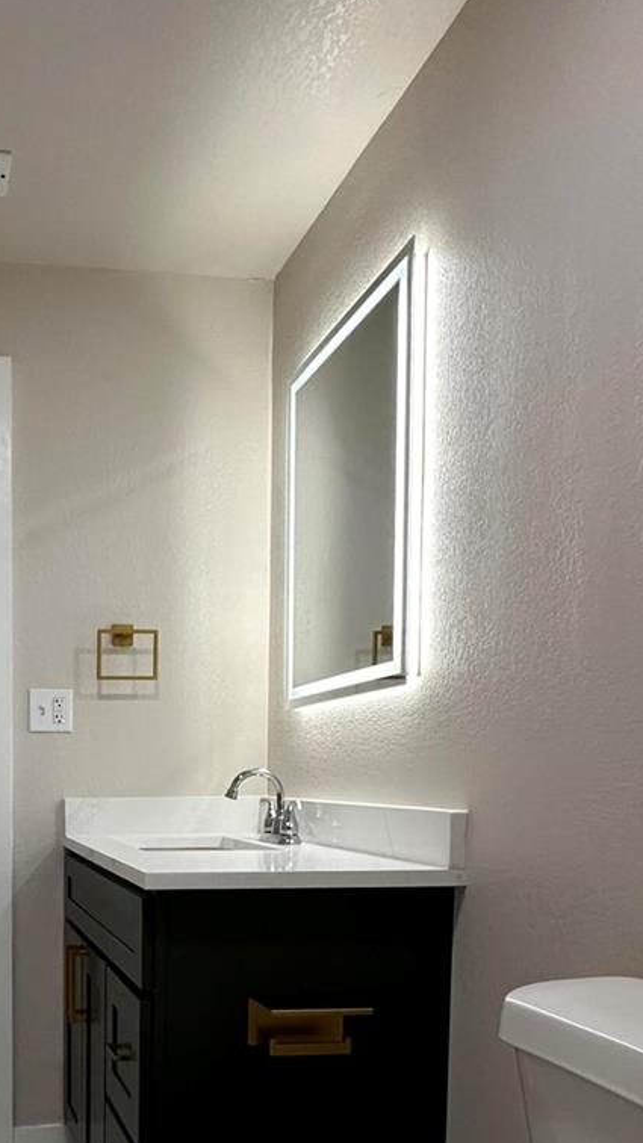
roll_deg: -1.3
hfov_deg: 34.2
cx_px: -8
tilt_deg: -3.6
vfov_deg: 59.7
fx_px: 940
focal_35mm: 31
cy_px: 838
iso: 200
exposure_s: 1/99
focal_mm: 2.22
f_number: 2.2
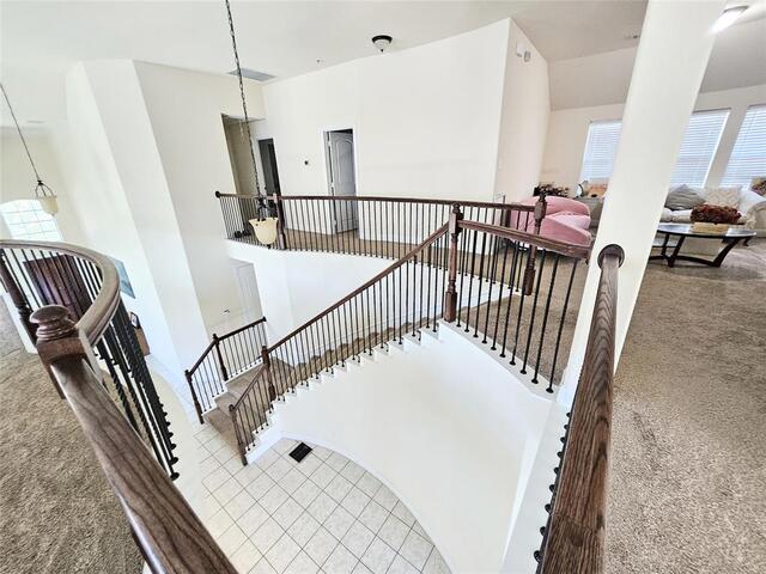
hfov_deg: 106.2
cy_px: 287
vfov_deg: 89.9
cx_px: 383
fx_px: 288
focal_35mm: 13
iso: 320
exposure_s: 1/40
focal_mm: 1.74
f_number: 2.2
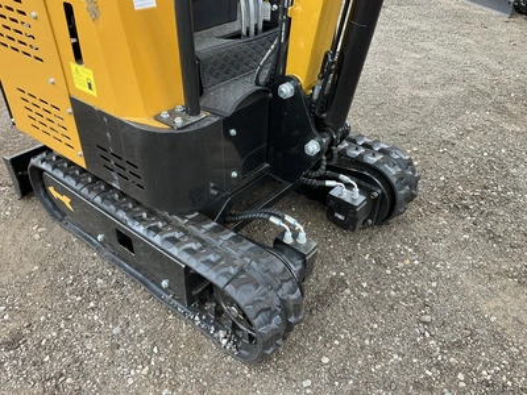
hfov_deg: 61.7
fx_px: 442
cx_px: 264
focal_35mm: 29
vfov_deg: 48.2
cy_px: 198
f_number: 1.8
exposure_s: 1/122
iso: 20
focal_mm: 3
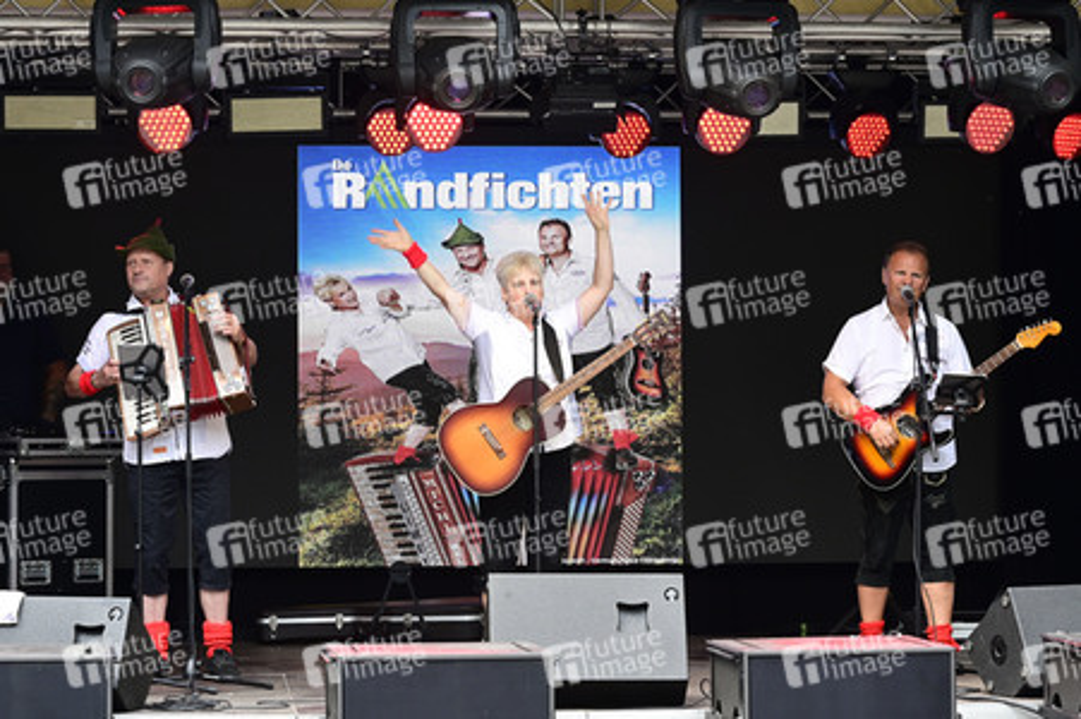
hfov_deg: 20.0
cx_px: 540
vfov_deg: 13.4
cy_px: 360
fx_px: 3061
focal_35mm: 102
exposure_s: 1/200
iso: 1600
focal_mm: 102
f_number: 8
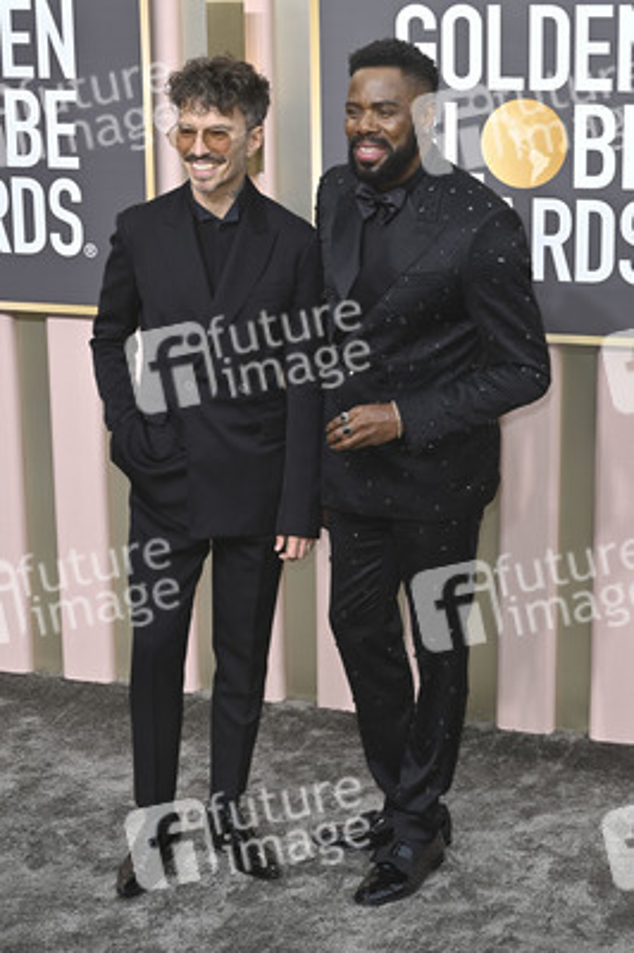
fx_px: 1799
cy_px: 476
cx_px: 317
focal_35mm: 68
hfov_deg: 20.0
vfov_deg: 29.7
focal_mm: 68
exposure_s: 1/200
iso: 250
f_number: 8
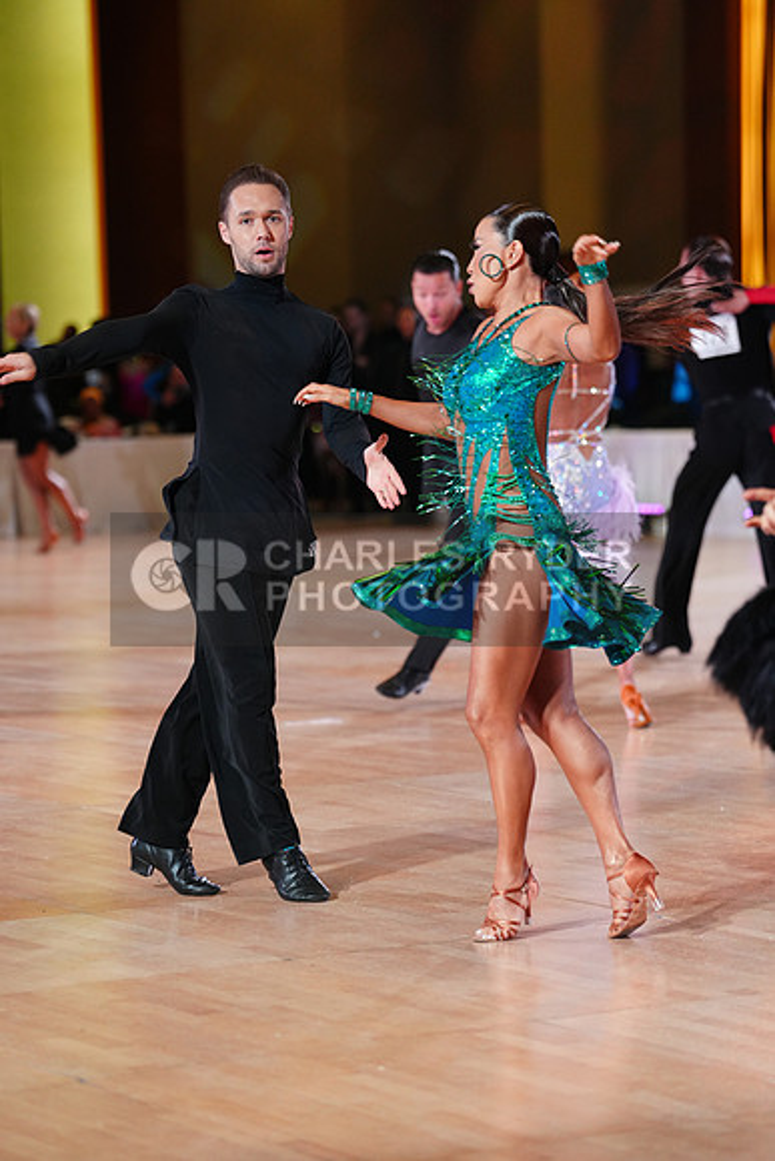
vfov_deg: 17.1
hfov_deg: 11.4
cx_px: 388
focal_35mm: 120
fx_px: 3872
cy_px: 580
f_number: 2.8
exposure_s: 1/400
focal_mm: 120
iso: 2000
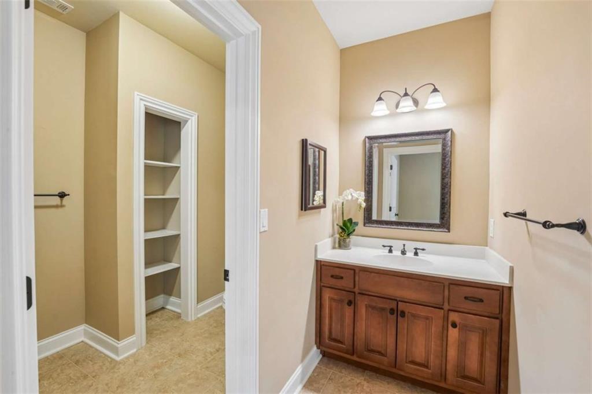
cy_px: 197
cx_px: 296
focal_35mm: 15
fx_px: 245
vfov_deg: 77.7
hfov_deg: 100.8
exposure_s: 1/4
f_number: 8
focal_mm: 14.9
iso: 320
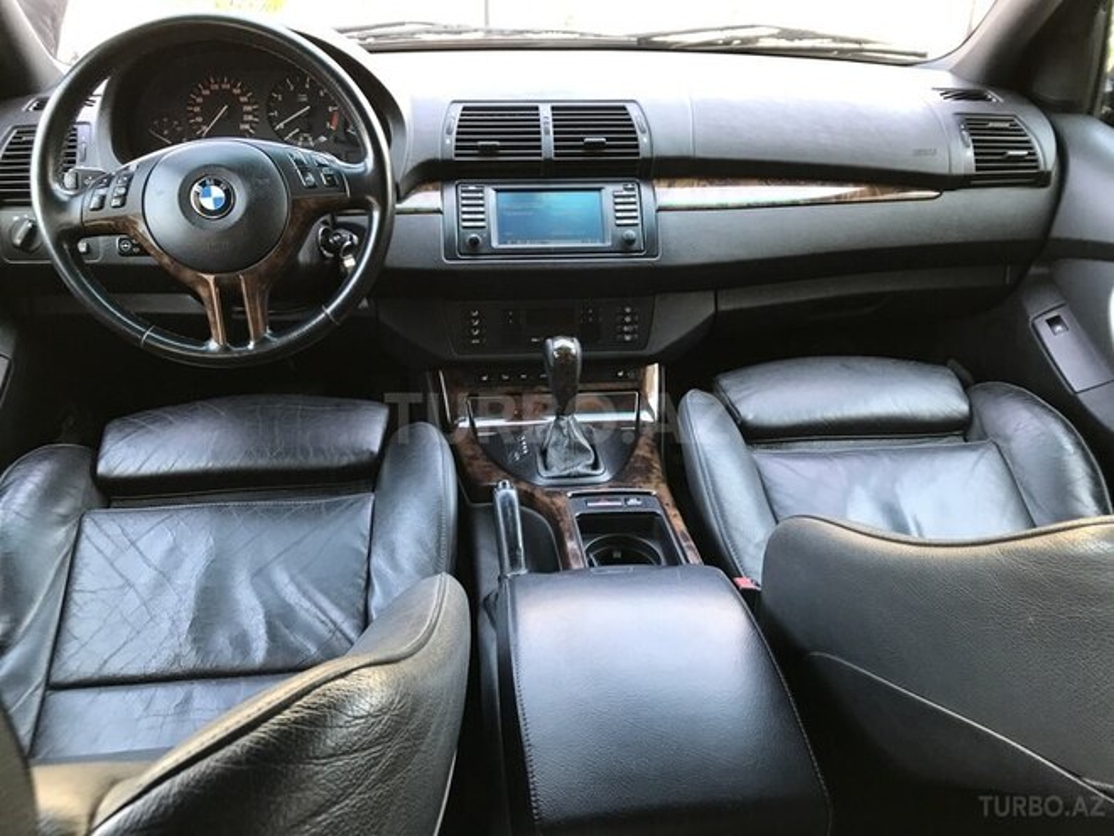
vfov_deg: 49.7
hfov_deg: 63.4
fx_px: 901
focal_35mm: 28
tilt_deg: -29.2
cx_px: 557
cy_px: 418
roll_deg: -1.8
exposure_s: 1/33
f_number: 1.8
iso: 25
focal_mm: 3.99
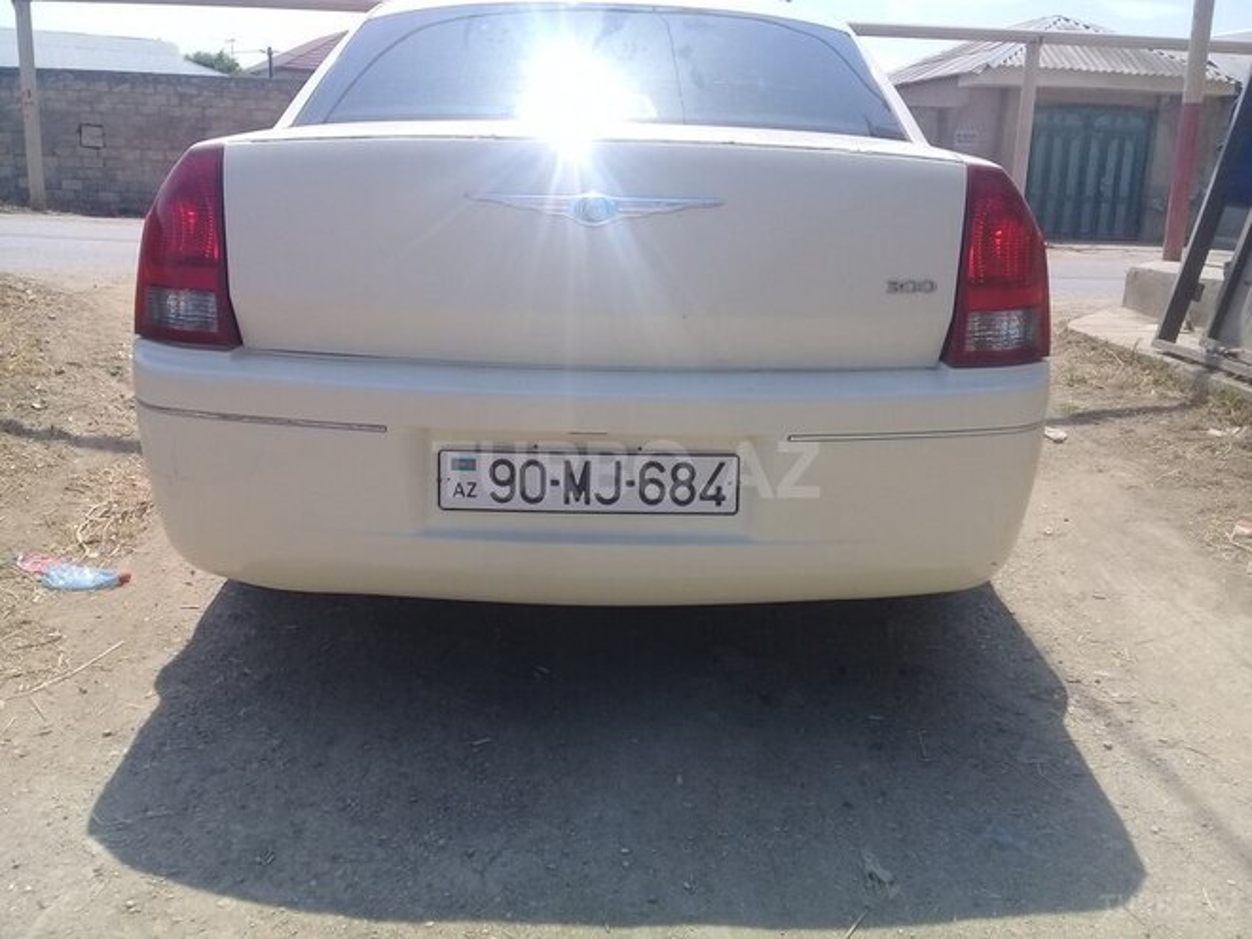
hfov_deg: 58.4
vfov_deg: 45.4
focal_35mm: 31
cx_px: 626
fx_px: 1121
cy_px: 470
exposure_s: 1/1302
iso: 50
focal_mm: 3.3
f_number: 2.2
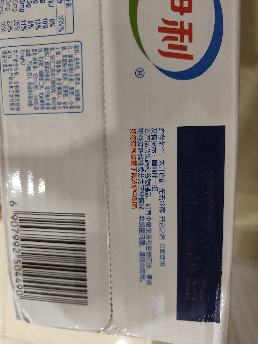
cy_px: 172
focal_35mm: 24
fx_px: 239
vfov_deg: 71.6
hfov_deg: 56.8
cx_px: 129
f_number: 1.8
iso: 320
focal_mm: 5.59
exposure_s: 1/25
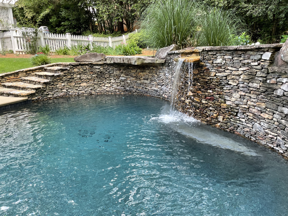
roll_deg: +1.3
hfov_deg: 67.3
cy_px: 108
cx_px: 144
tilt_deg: -13.6
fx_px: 216
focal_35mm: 26
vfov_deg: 53.1
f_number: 1.6
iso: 80
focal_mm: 4.2
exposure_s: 1/121
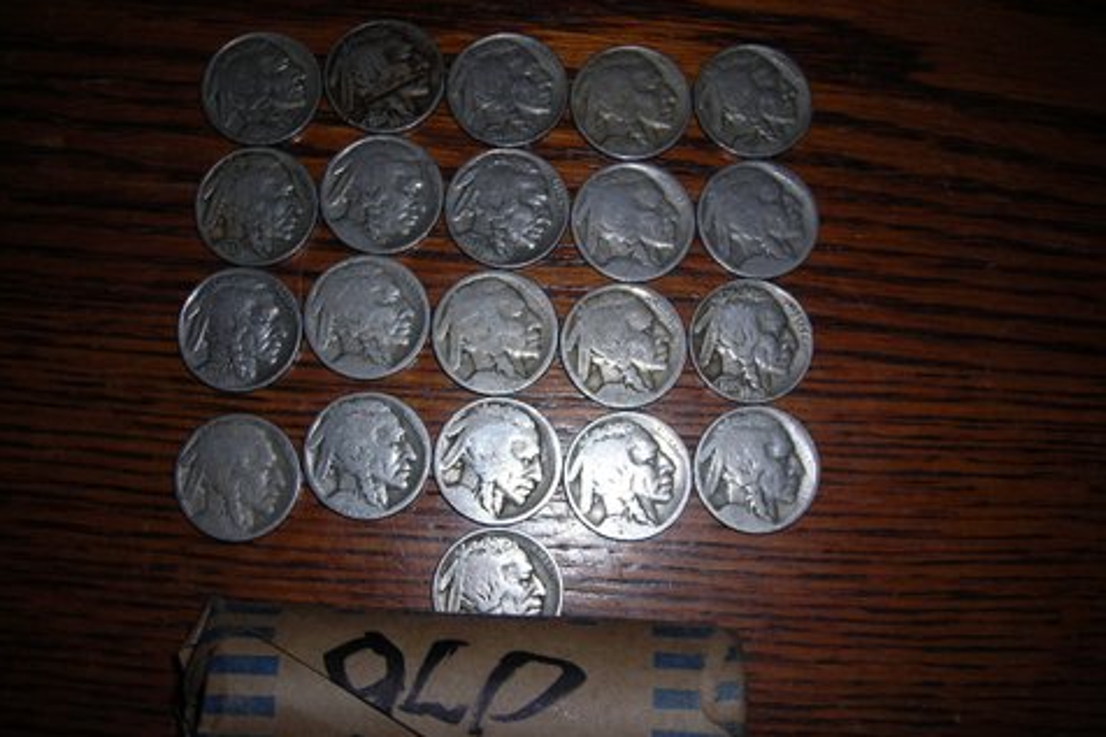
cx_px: 551
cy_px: 398
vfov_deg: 31.2
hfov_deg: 45.4
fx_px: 1321
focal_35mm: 43
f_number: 6.6
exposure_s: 1/60.1
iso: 50
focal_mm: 6.8
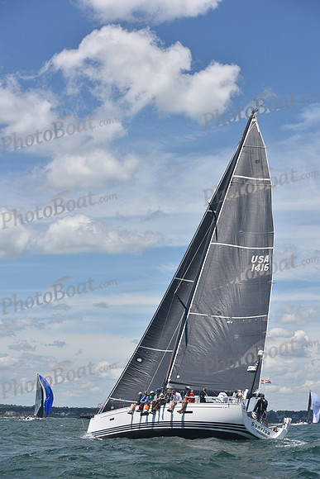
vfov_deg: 28.8
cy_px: 240
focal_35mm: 70
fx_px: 933
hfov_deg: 19.5
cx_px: 160
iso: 320
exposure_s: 1/800
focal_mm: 70
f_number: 7.1
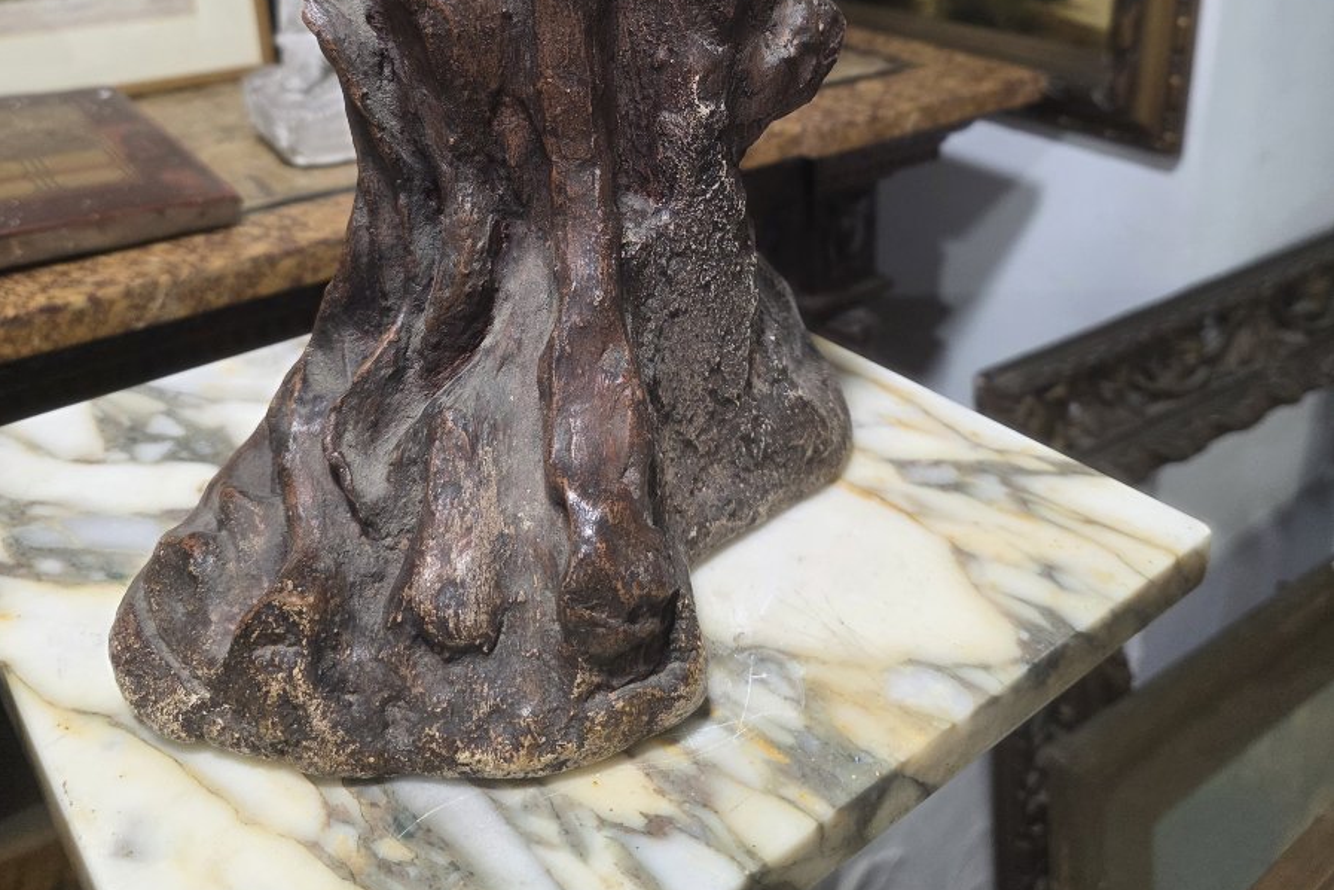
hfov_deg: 58.7
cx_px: 666
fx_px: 1186
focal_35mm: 32
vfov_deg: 38.9
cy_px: 132
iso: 250
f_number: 1.7
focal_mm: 6.3
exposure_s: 1/100
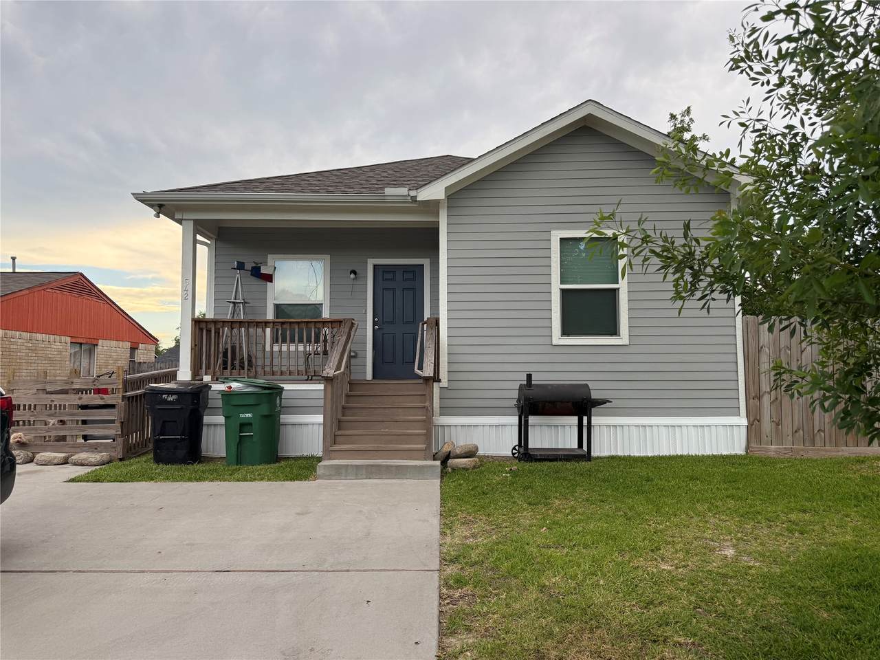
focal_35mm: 24
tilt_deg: +5.5
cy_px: 330
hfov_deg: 71.6
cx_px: 440
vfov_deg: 56.8
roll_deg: +0.3
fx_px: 610
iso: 100
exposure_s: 1/772
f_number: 1.78
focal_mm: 6.76
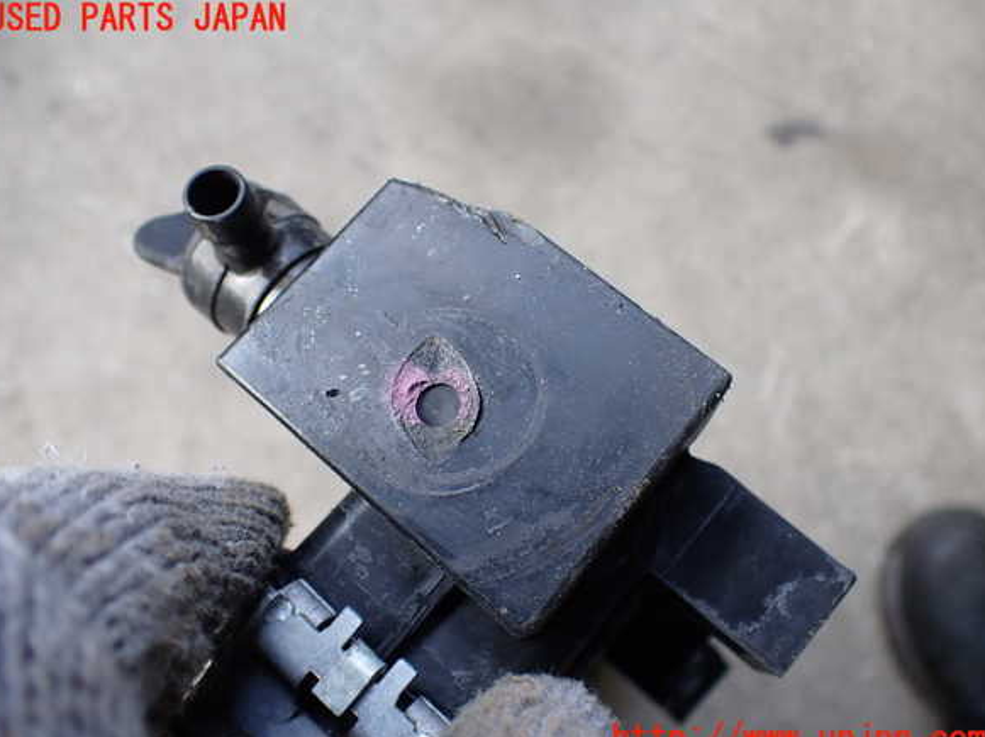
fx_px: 882
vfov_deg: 45.4
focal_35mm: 31
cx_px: 487
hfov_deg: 58.4
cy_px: 380
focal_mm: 5.4
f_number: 2.3
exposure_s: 1/125
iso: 160
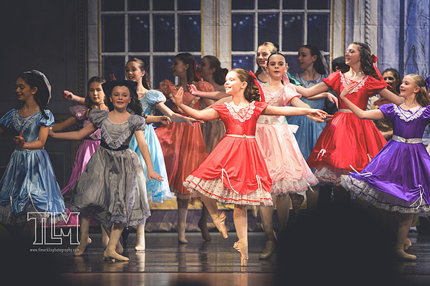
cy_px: 143
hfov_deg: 6.9
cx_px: 215
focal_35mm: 300
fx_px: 3581
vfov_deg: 4.6
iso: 1100
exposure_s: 1/400
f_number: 2.8
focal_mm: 200
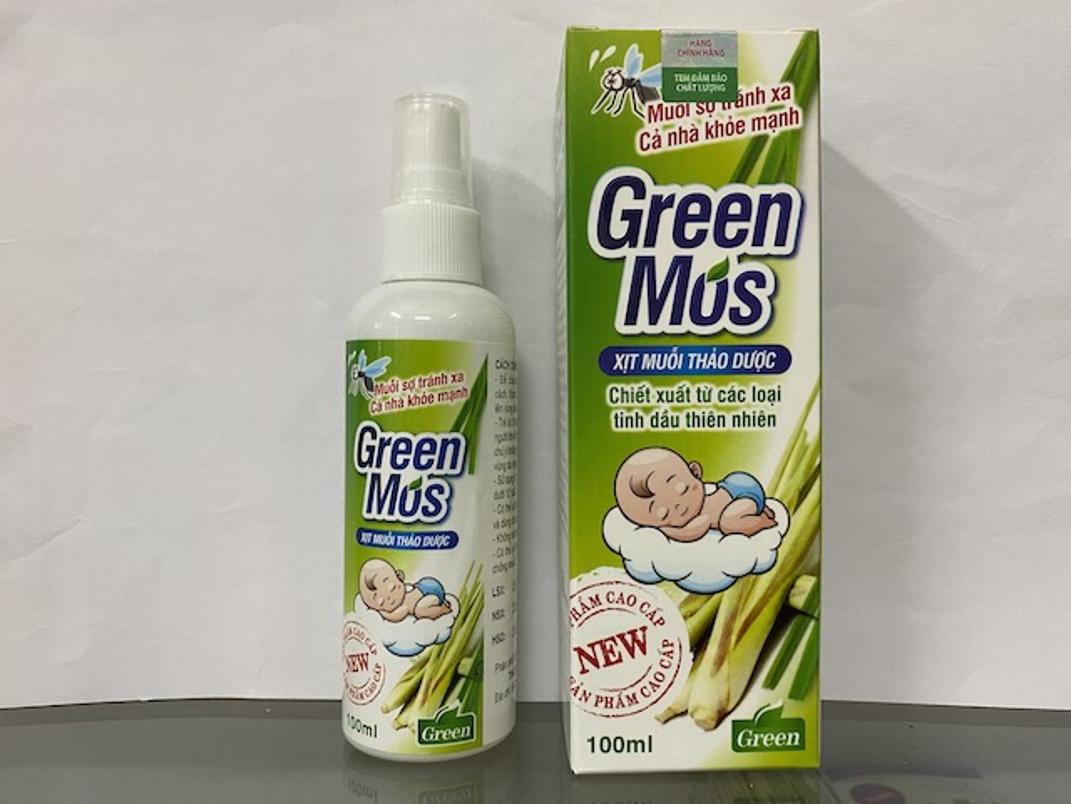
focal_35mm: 26
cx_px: 536
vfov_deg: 53.1
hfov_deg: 67.3
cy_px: 402
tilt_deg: -0.9
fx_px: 804
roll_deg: -0.4
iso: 160
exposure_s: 1/50
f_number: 1.8
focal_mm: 4.25
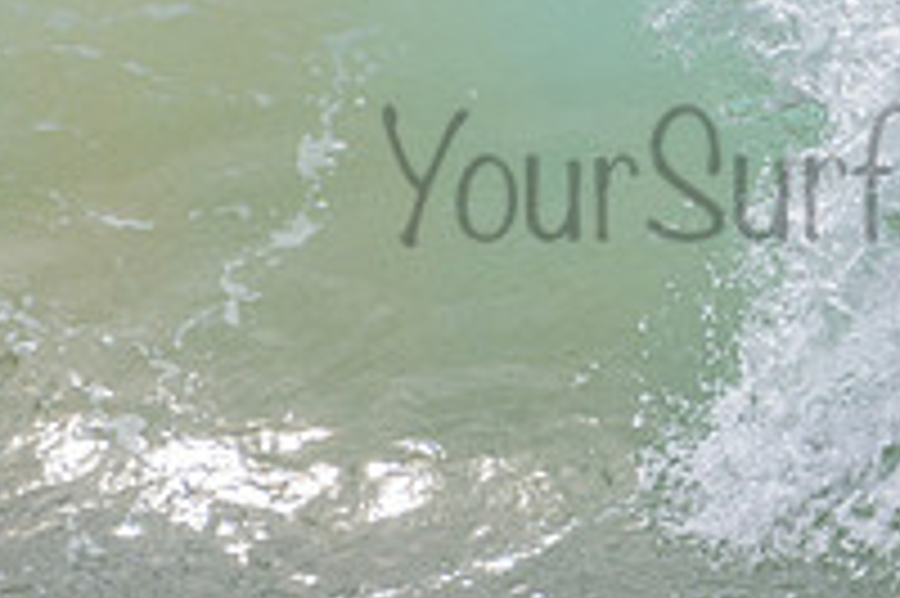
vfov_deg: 0.8
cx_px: 1177
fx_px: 45436
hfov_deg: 1.1
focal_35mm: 1819
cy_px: 3
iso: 180
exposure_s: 1/2000
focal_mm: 500
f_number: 5.6
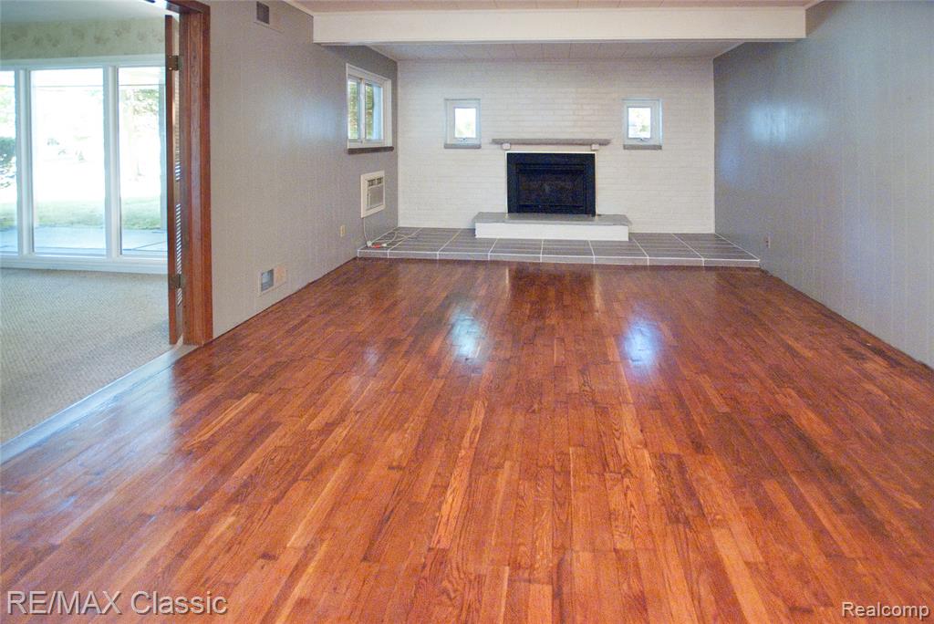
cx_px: 467
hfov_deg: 100.4
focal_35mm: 15
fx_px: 389
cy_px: 312
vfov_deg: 77.4
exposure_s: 1/60
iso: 3200
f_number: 3.5
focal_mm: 10
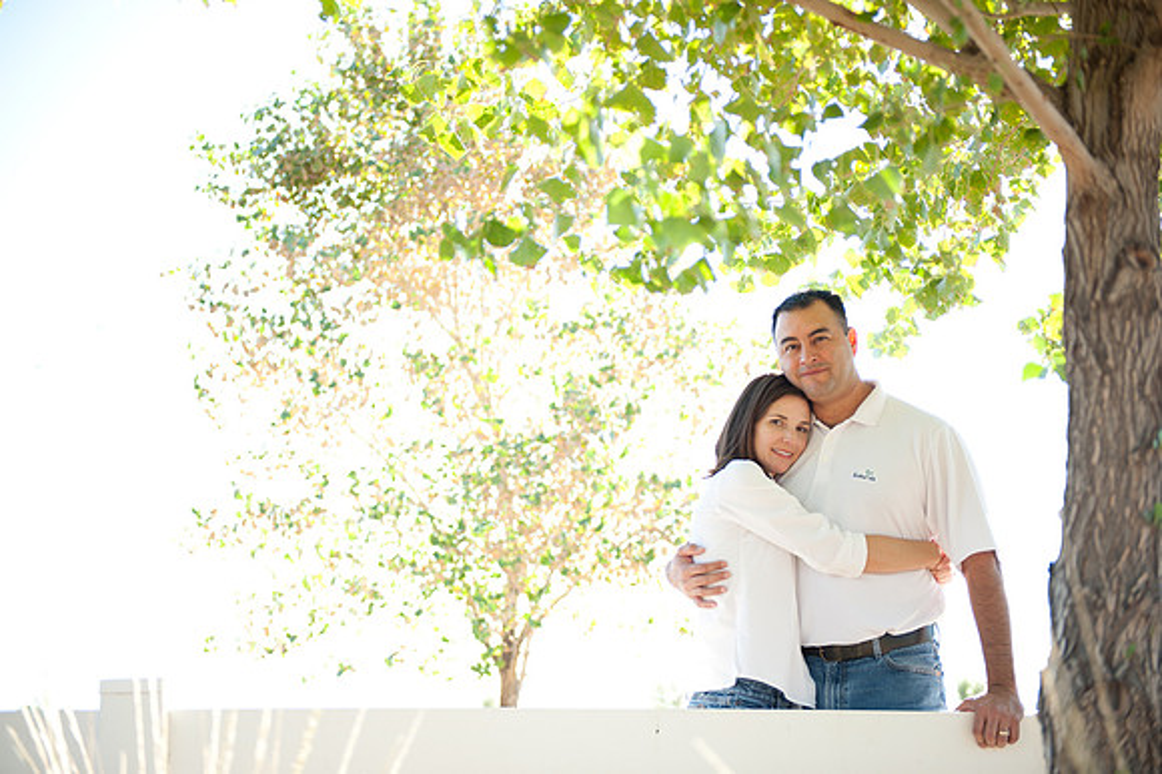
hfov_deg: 36.3
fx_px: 1774
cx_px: 581
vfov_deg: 24.6
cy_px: 387
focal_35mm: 55
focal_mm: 55
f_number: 2.8
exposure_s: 1/500
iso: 200
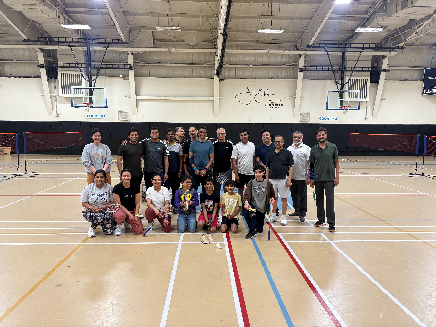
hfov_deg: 67.3
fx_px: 327
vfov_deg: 53.1
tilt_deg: -6.4
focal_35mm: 26
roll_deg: +0.0
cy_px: 164
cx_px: 218
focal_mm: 5.96
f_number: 1.6
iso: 160
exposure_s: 1/60
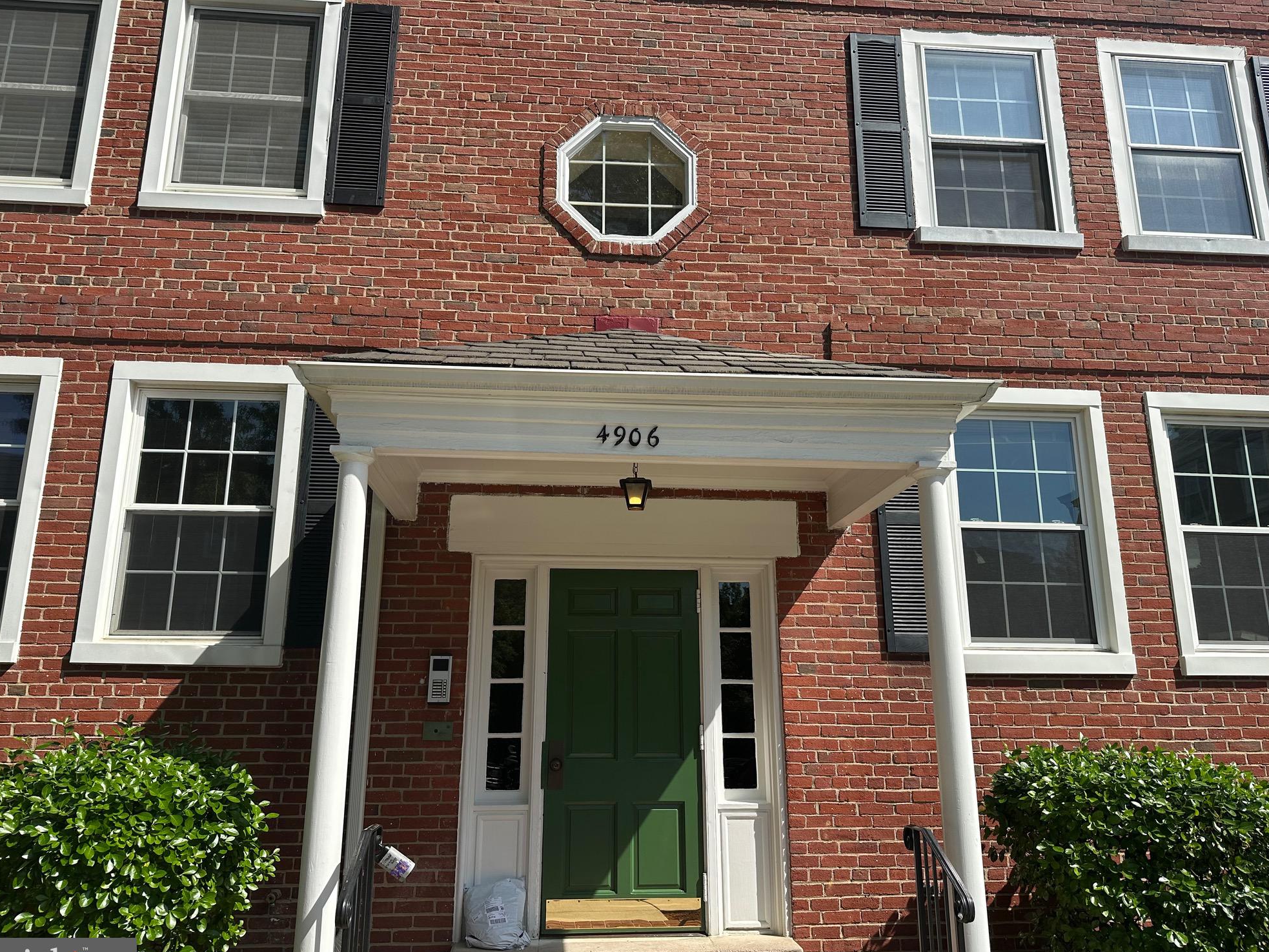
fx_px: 917
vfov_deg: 54.9
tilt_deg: +13.6
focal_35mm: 25
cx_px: 636
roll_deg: -0.8
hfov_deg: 69.4
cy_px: 495
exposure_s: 1/3472
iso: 80
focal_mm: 6.86
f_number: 1.78
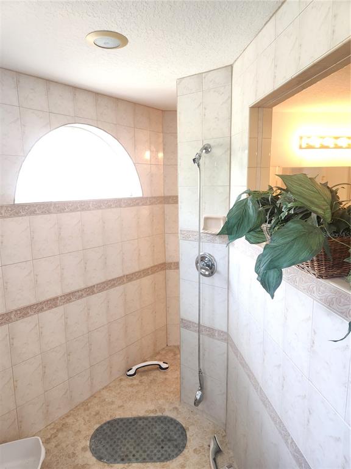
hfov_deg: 58.9
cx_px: 176
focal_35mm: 23
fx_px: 311
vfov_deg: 73.9
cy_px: 234
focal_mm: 5.4
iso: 200
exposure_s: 1/120
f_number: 1.8
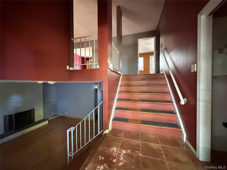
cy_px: 85
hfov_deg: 102.1
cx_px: 114
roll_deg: +1.1
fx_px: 92
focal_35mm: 14
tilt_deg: +0.0
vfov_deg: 85.7
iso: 1250
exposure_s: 1/45
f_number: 2.2
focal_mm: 2.22
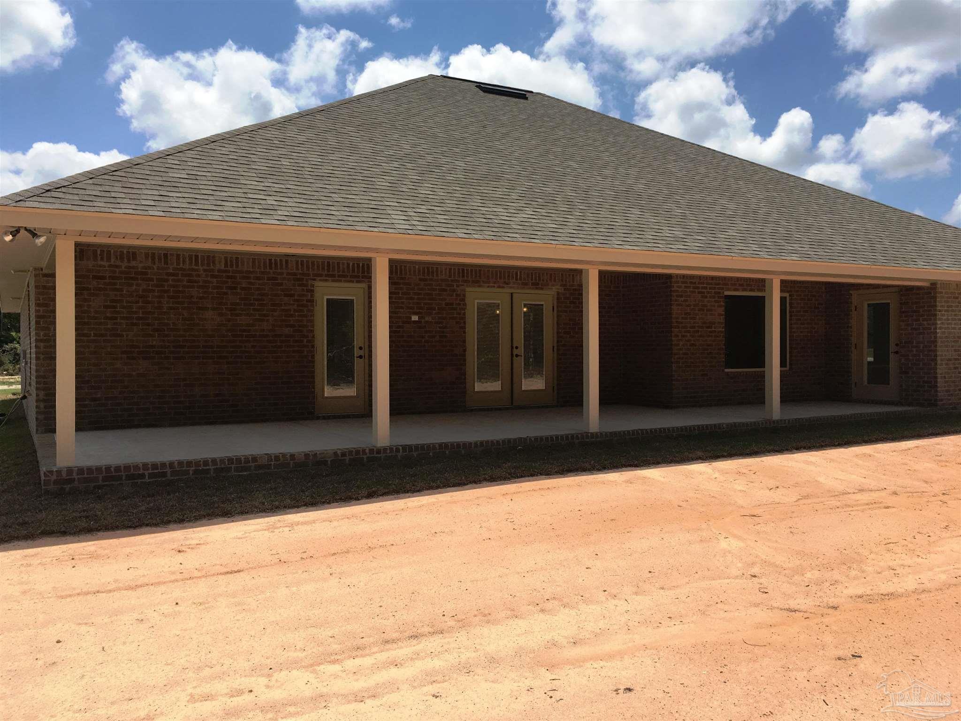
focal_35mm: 29
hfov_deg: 61.7
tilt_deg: +2.1
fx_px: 805
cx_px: 480
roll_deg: +0.3
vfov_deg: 48.2
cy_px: 360
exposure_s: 1/2404
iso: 25
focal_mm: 4.15
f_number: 2.2
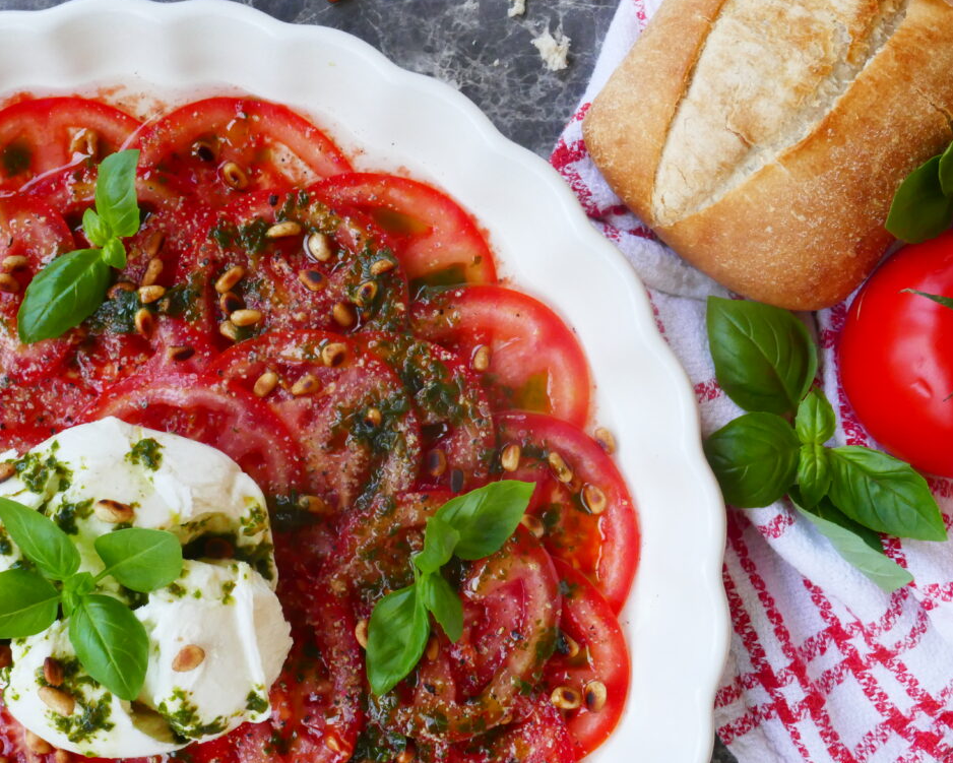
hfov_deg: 38.6
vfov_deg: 31.5
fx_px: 1354
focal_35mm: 48
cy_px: 383
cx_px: 382
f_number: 8
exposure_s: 1/20
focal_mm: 14.6
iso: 1600
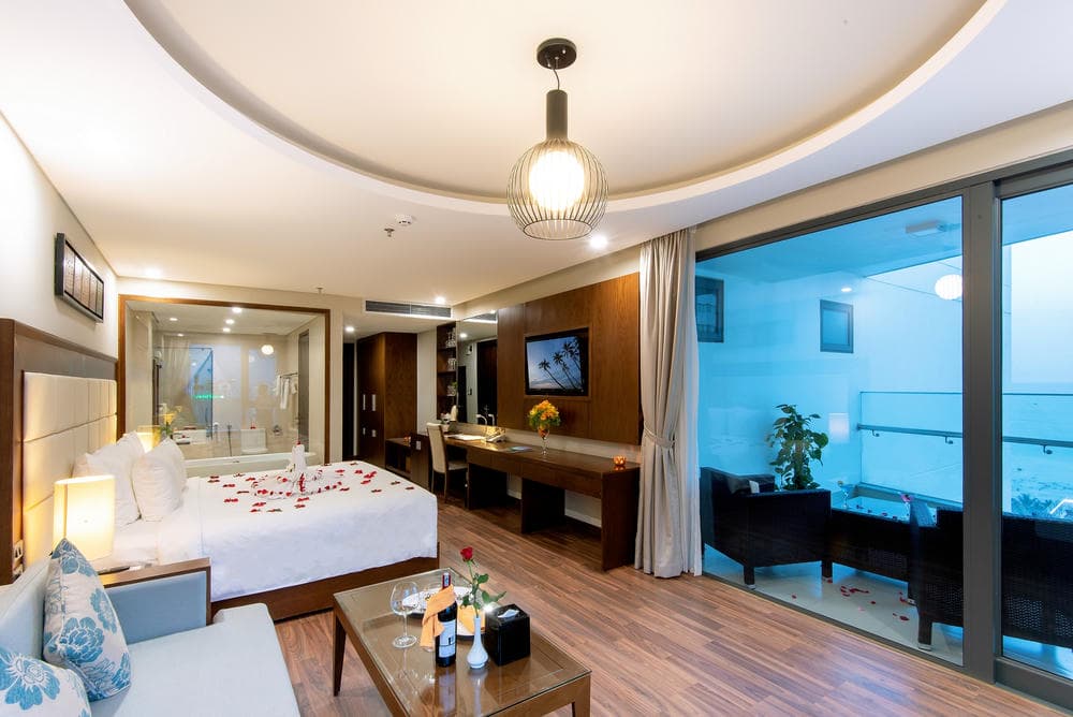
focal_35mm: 16
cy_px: 358
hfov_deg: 96.7
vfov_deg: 73.8
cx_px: 536
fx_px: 477
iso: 200
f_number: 18
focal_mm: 16
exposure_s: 5
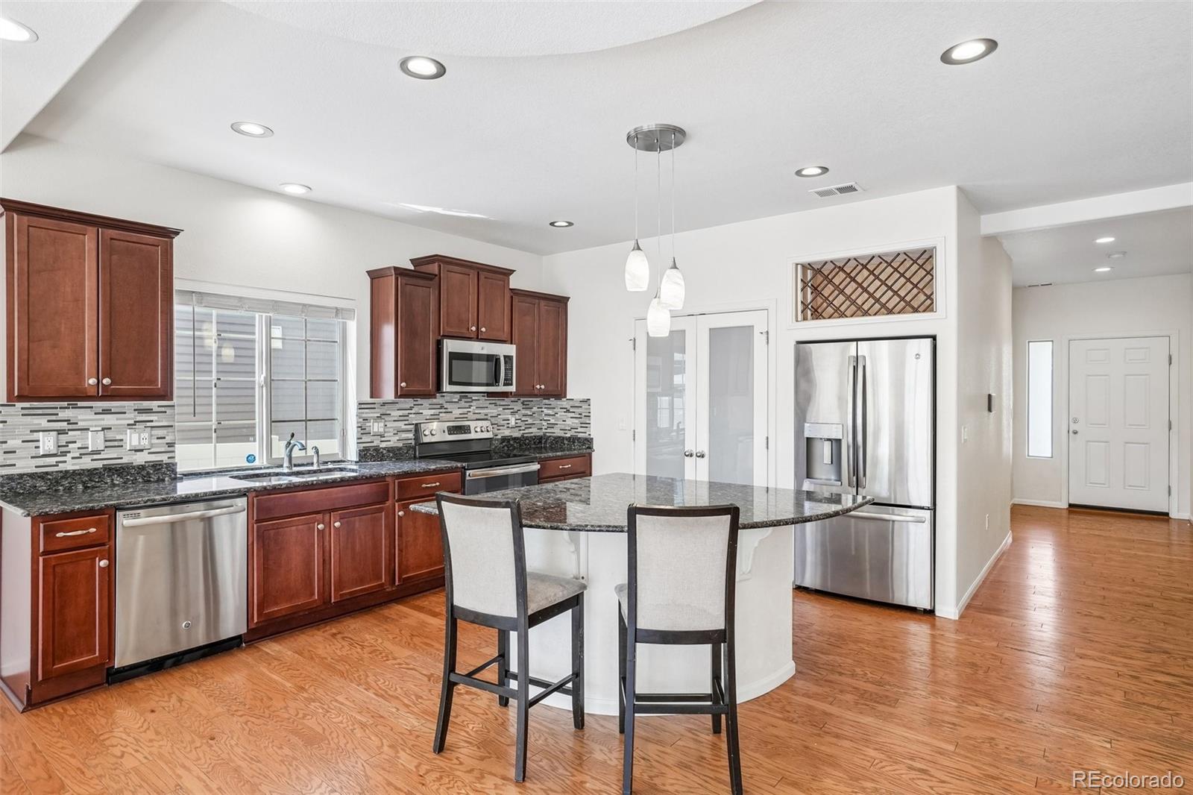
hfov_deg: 90.0
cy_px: 398
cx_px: 596
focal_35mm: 18
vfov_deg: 67.4
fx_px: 596
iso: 400
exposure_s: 1/30
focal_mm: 12
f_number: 8
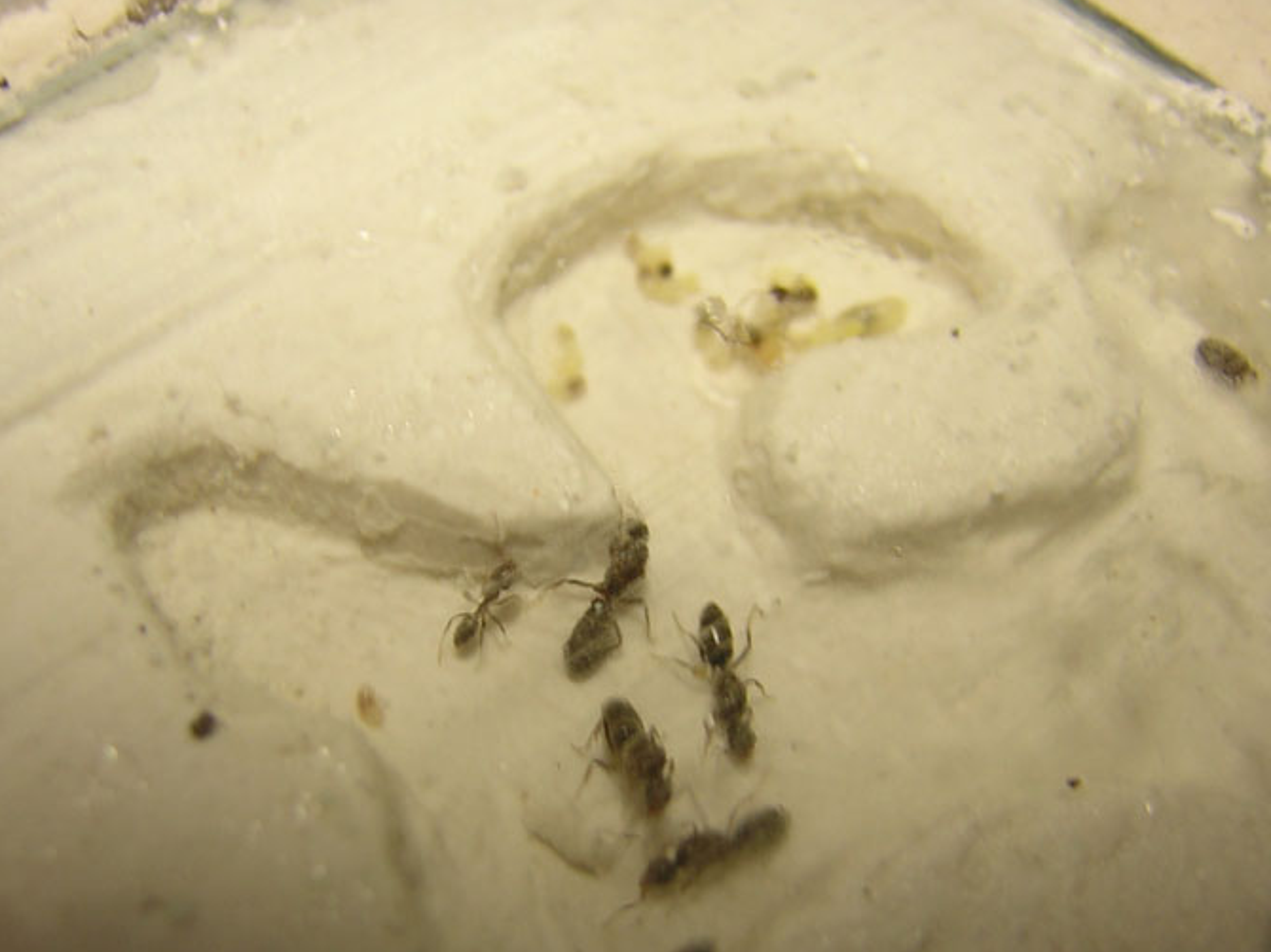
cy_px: 554
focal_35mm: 43
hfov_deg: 43.9
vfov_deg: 33.5
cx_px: 634
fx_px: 1578
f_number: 2.6
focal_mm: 4.7
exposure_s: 1/23
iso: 100
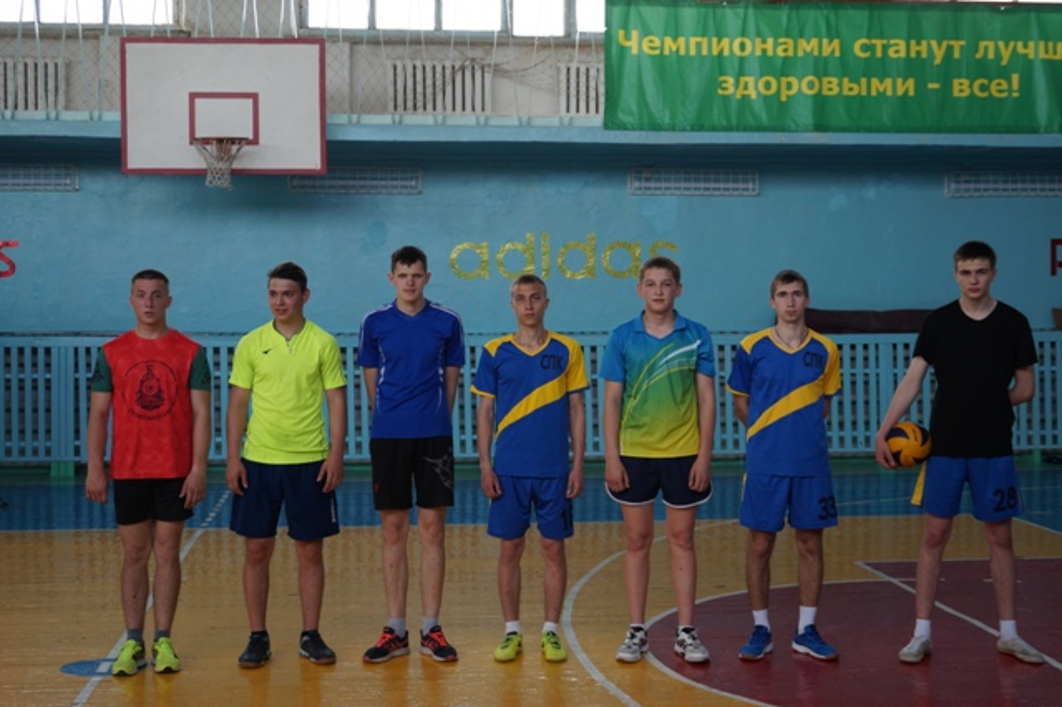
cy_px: 354
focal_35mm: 52
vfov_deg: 25.7
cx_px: 531
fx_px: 1548
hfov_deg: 37.9
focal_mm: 35
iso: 400
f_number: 5.6
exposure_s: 1/160
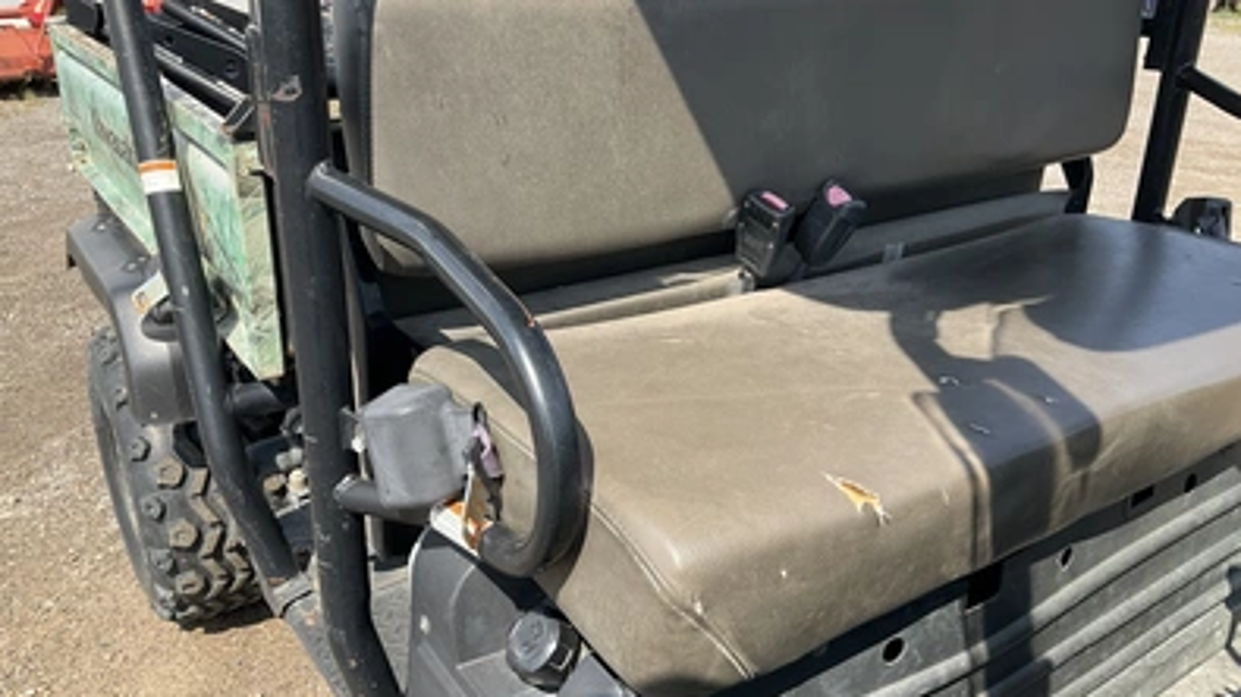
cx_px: 622
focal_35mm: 32
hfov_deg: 61.0
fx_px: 1053
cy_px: 333
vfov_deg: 36.6
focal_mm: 3
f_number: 1.8
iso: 25
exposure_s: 1/642
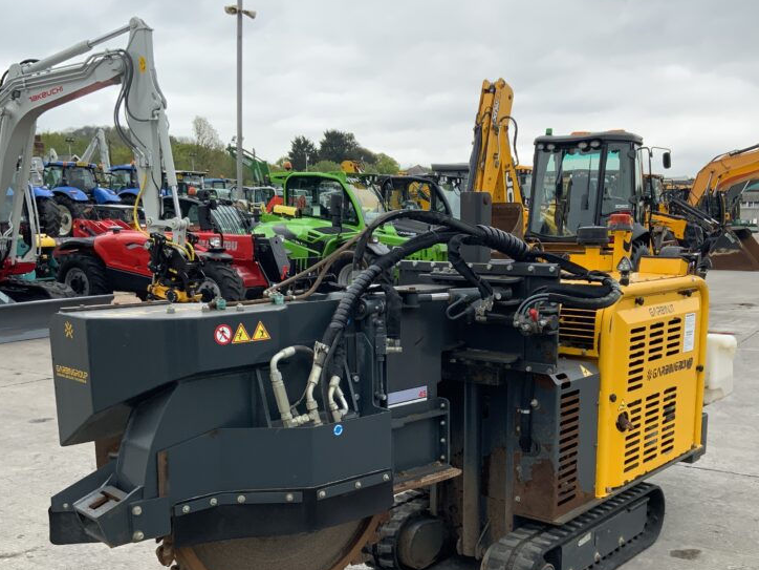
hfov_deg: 45.7
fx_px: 899
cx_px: 432
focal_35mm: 41
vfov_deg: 34.8
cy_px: 380
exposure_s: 1/149
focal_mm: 3
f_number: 1.8
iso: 16
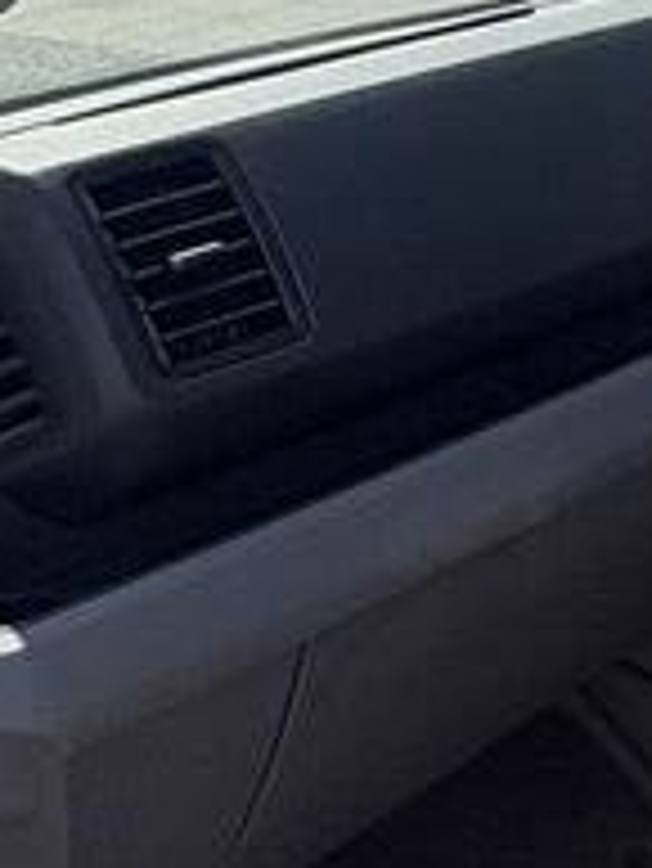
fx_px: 1631
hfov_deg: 17.0
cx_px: 1291
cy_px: 90
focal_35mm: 65
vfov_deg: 28.7
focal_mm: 2.22
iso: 64
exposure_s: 1/993
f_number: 2.2
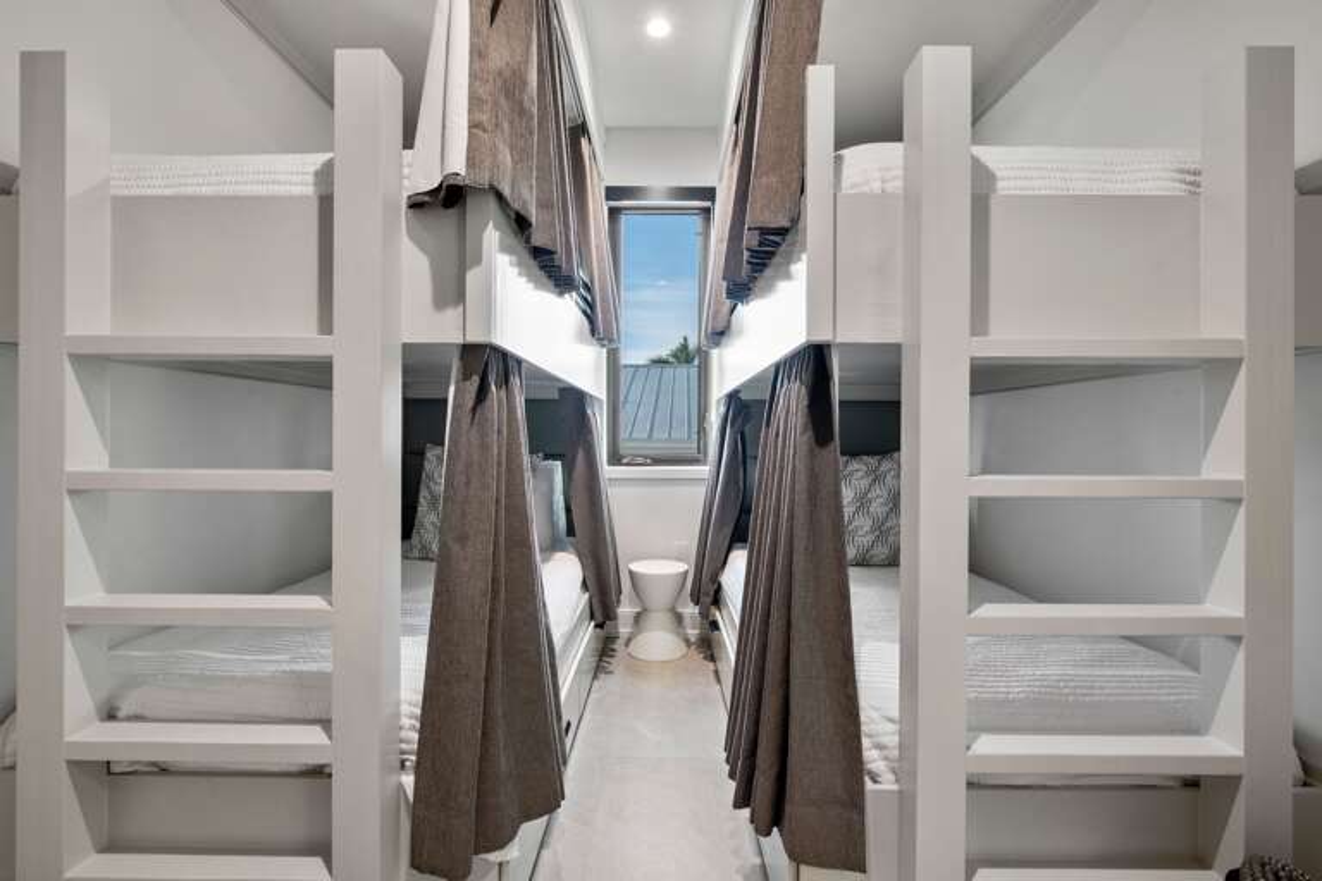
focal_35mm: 15
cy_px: 440
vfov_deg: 77.3
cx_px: 661
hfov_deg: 100.4
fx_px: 551
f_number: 8
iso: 640
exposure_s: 1/4
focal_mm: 10
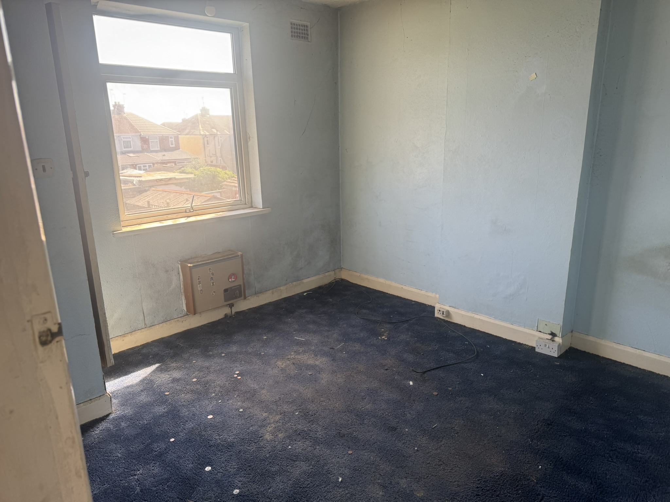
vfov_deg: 56.8
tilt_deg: -13.6
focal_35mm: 24
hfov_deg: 71.6
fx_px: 465
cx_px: 335
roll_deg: +2.2
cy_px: 251
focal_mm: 6.76
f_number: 1.78
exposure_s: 1/121
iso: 64
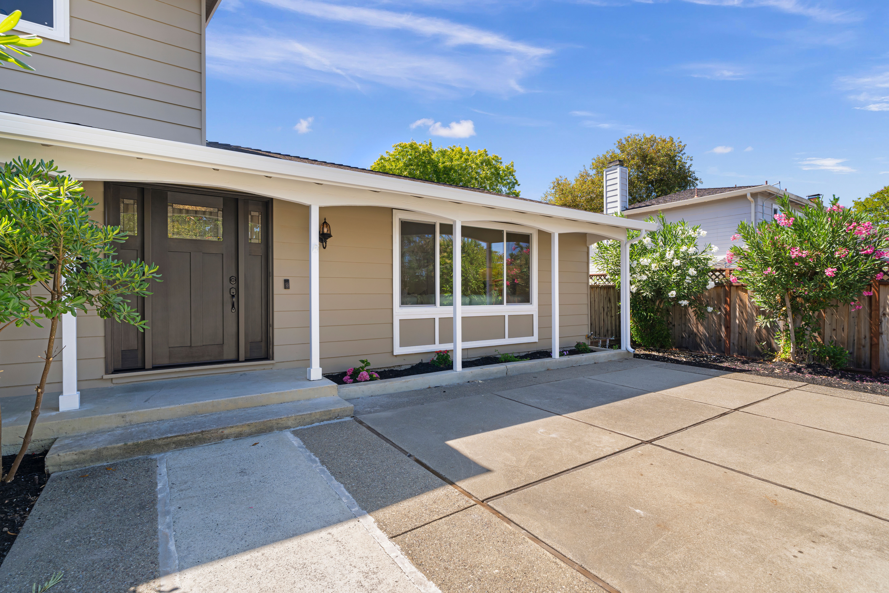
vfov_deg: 70.4
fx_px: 420
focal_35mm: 17
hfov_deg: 93.3
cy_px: 296
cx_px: 444
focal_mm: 17
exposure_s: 1/10
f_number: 8
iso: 100
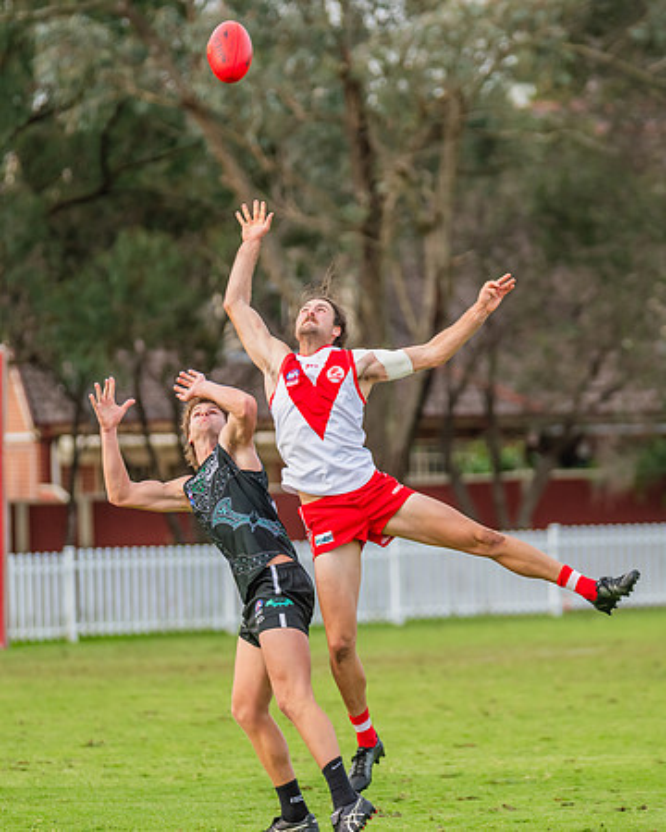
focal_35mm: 354
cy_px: 416
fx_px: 8734
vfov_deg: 5.5
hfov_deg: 4.4
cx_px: 333
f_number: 4.5
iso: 800
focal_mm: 250
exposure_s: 1/1600
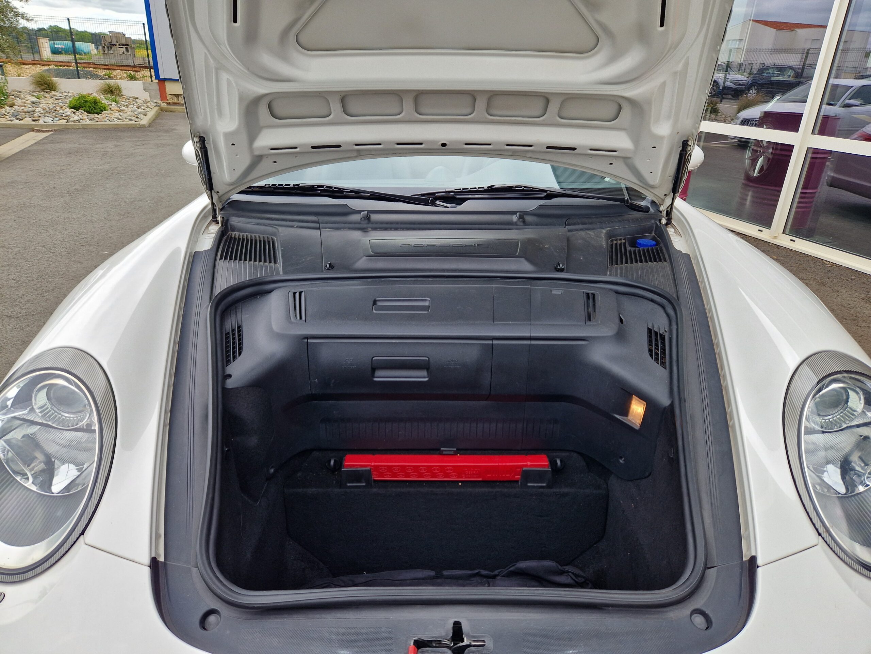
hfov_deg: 73.9
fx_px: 579
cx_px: 436
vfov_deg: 58.9
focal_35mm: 23
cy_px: 327
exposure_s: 1/622
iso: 50
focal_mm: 5.4
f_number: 1.8
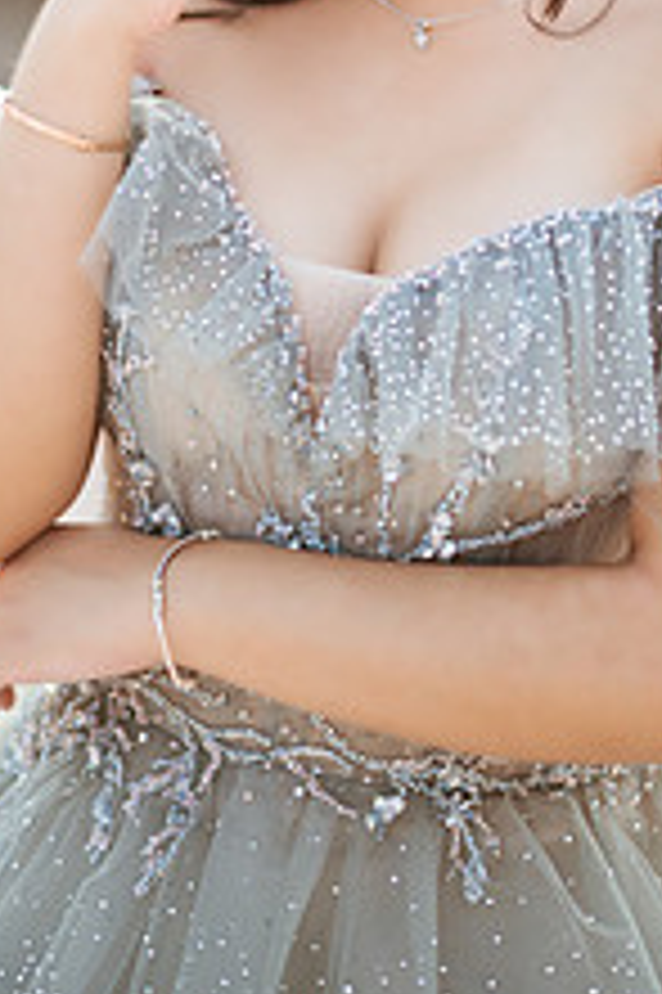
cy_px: 18
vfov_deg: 17.0
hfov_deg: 11.6
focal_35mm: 118
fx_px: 3260
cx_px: 428
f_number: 1.4
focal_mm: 58
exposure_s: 1/2500
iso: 100
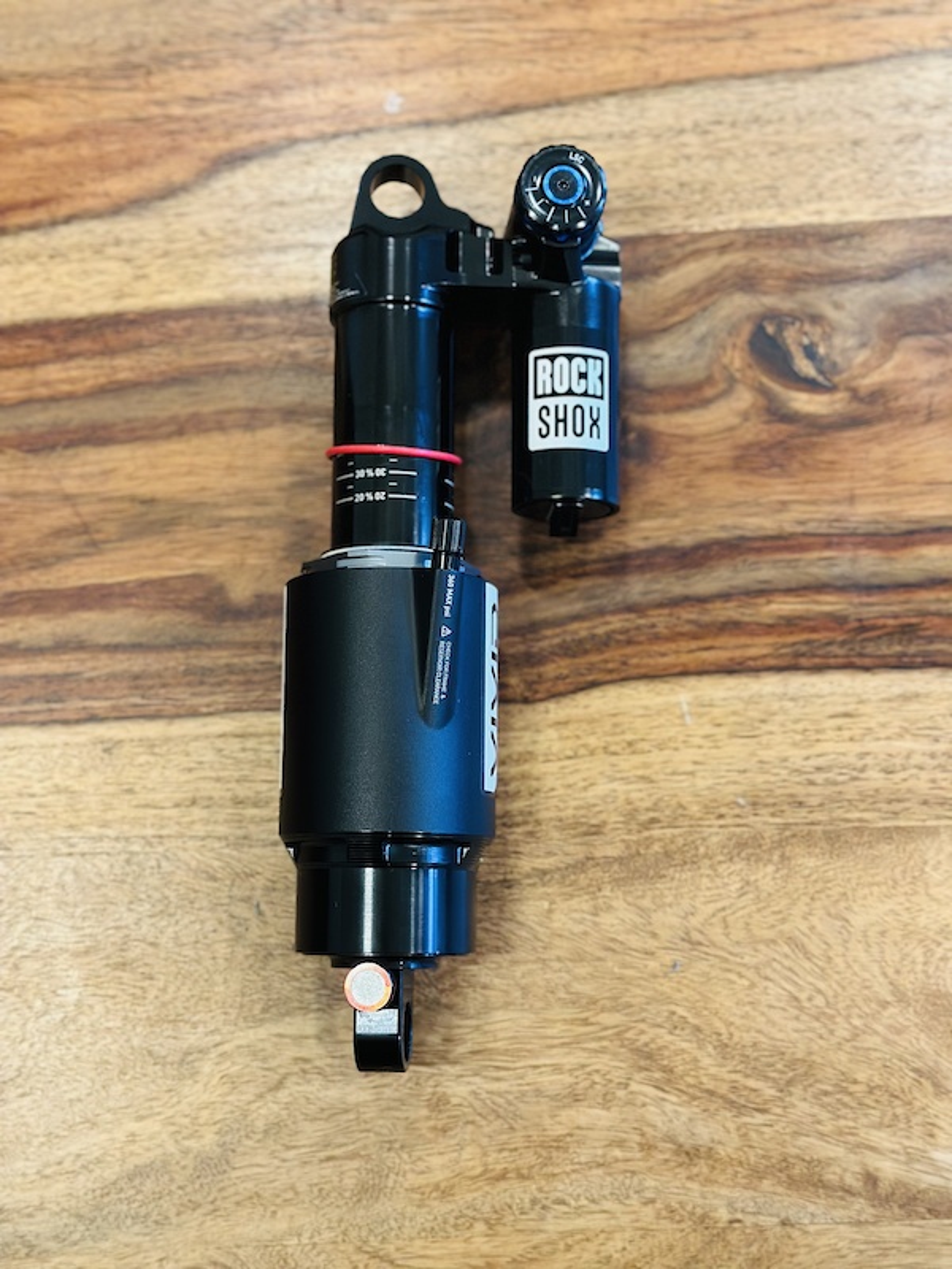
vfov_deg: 39.7
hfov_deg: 30.3
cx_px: 476
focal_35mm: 48
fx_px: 1760
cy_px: 634
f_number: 1.78
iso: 500
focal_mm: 6.86
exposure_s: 1/40
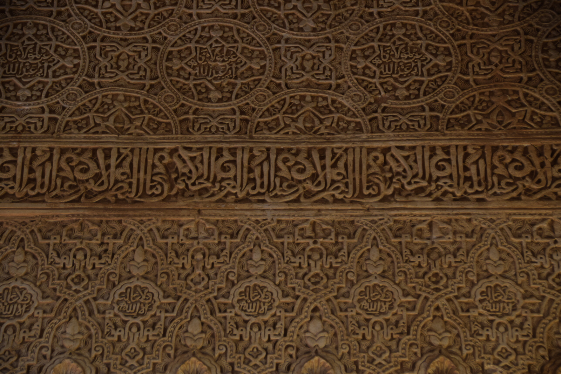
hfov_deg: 18.2
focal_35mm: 112
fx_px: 1753
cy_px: 187
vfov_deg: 12.2
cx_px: 280
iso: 400
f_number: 5.3
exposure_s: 1/80
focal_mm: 75
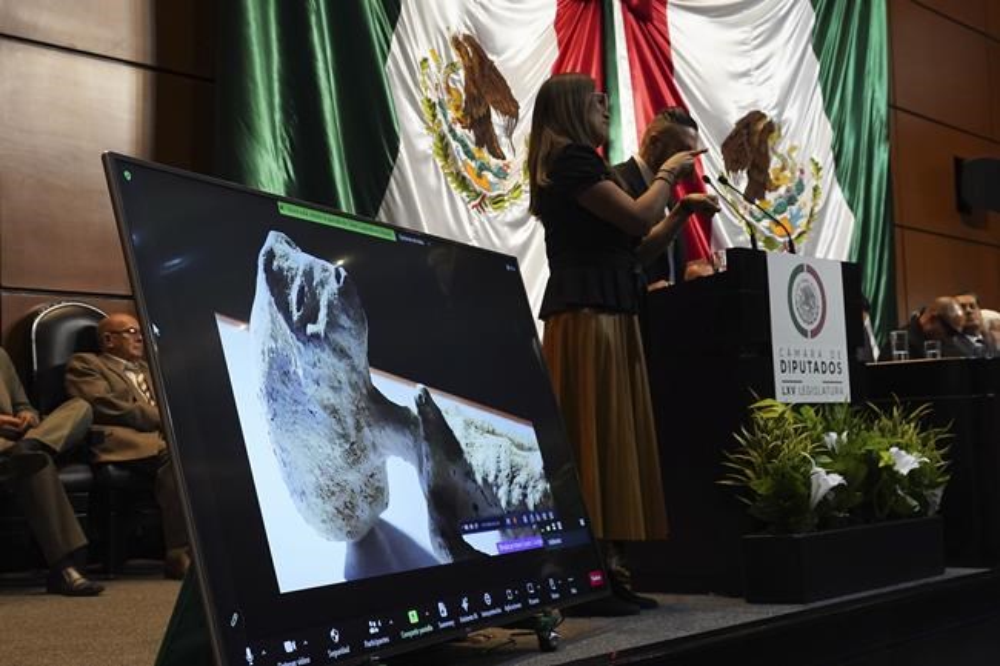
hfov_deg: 38.2
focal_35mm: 52
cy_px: 333
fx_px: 1444
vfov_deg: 26.0
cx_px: 500
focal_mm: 35
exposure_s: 1/200
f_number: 5
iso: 2500
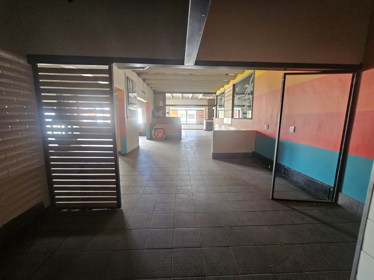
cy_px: 140
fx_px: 140
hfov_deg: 106.2
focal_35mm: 13
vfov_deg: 89.9
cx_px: 187
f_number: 2.2
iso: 320
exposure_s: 1/33.3
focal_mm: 2.2
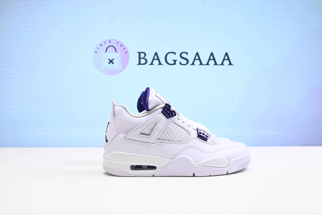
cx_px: 161
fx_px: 331
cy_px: 108
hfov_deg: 51.9
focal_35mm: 37
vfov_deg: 36.0
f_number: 16
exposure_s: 1/2
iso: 100
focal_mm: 37
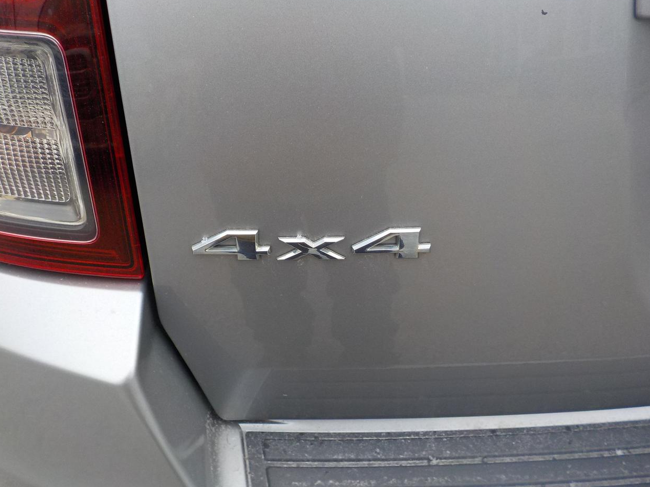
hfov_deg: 58.4
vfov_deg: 45.4
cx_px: 322
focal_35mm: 31
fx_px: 582
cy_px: 244
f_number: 3.3
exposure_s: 1/100
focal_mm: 4.1
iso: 125
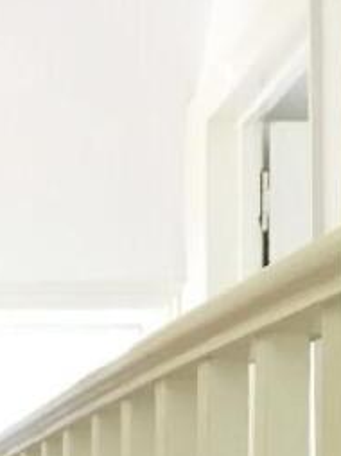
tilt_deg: -0.1
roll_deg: -0.4
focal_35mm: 117
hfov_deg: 11.8
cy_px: 567
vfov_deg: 16.1
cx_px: -240
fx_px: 1539
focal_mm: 4.15
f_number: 2.2
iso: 200
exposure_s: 1/33
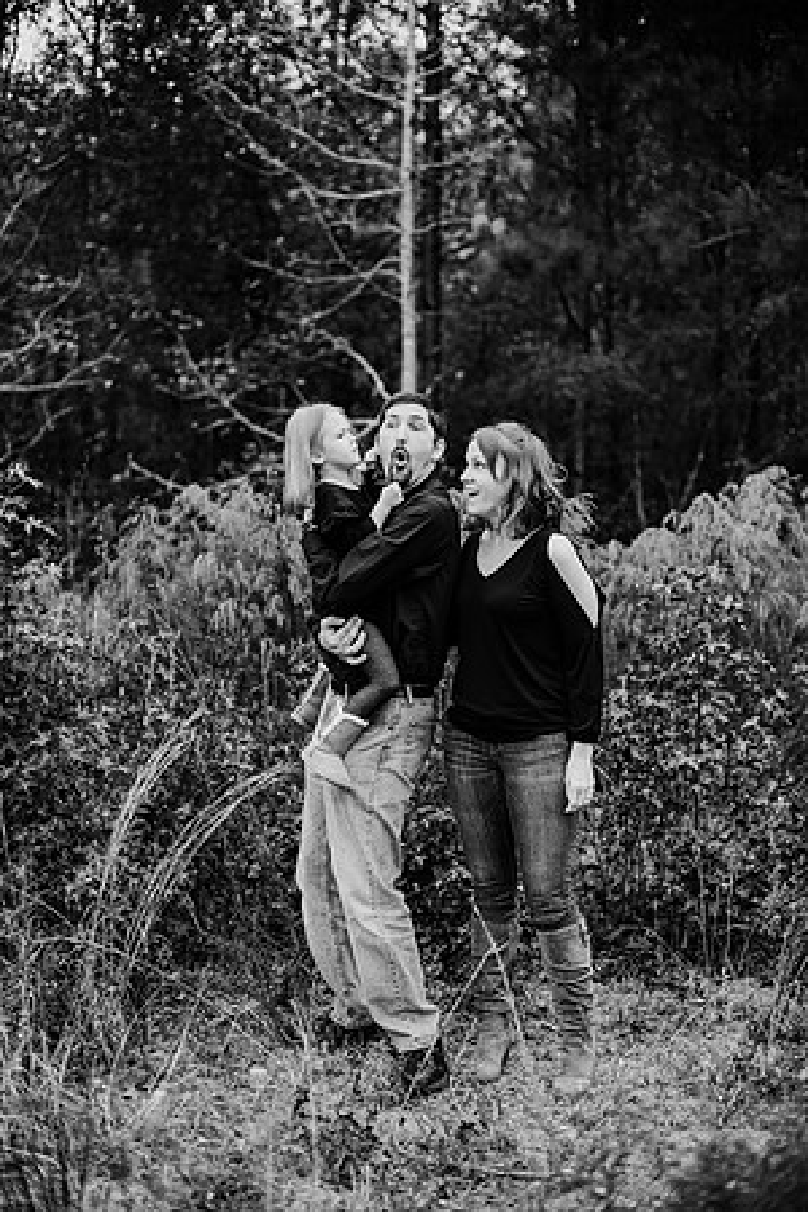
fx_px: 1683
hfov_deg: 27.0
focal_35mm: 50
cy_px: 606
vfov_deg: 39.6
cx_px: 404
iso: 320
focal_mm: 50
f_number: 2.2
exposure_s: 1/800
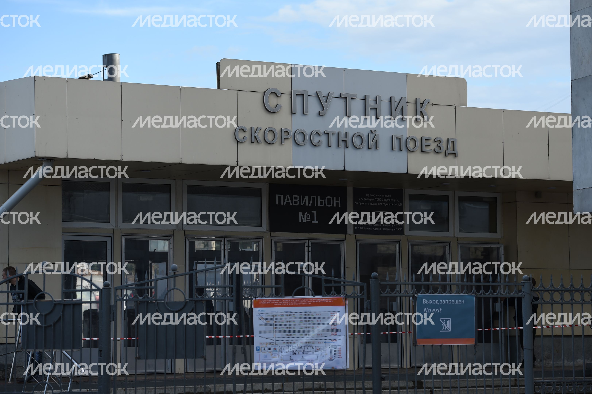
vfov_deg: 12.2
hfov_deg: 18.3
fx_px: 1841
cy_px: 197
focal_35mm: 112
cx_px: 296
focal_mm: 112
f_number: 3.5
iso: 200
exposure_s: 1/1250
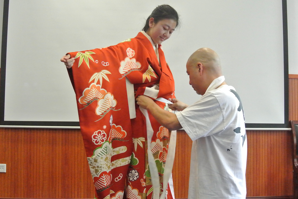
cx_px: 167
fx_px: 323
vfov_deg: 34.0
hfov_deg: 49.4
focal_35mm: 39
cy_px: 126
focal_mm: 11
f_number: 3.5
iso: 2500
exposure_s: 1/60
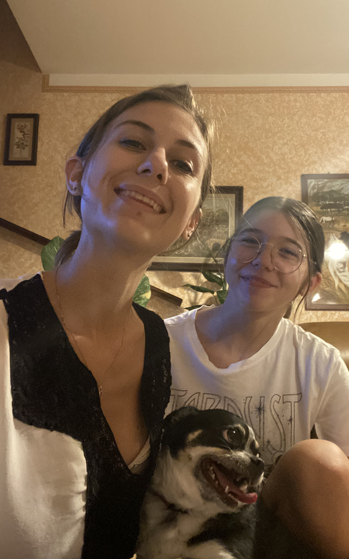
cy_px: 278
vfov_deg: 59.7
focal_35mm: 32
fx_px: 487
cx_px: 194
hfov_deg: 39.4
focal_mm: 2.71
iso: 800
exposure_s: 1/16
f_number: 2.2
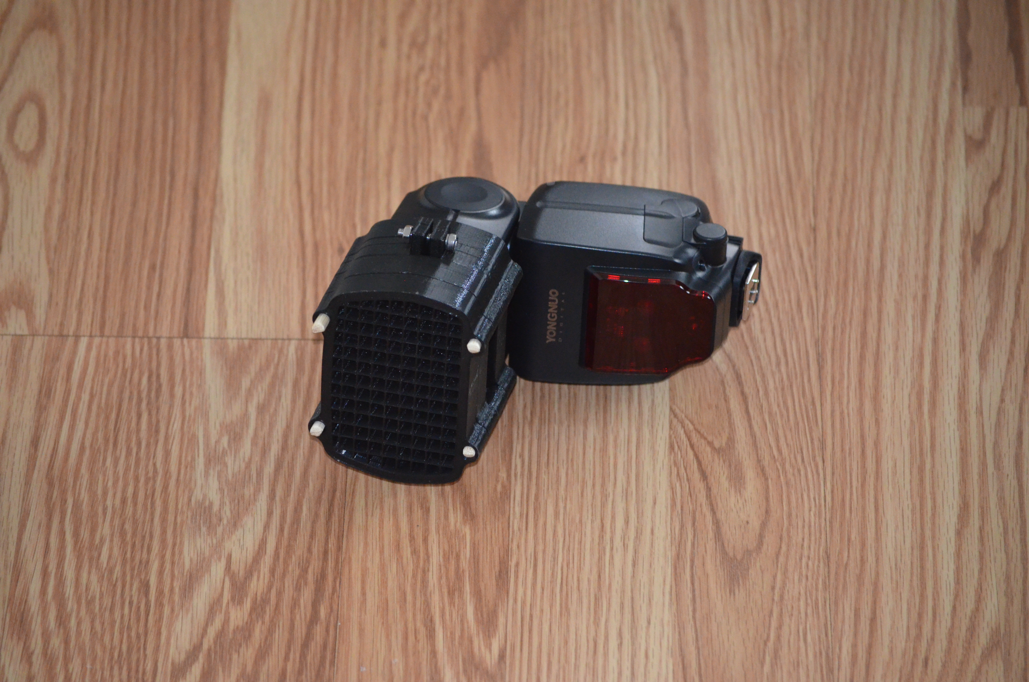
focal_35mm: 153
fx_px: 4364
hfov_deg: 13.4
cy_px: 341
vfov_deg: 8.9
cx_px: 514
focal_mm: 102
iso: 3200
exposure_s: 1/60
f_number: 4.5
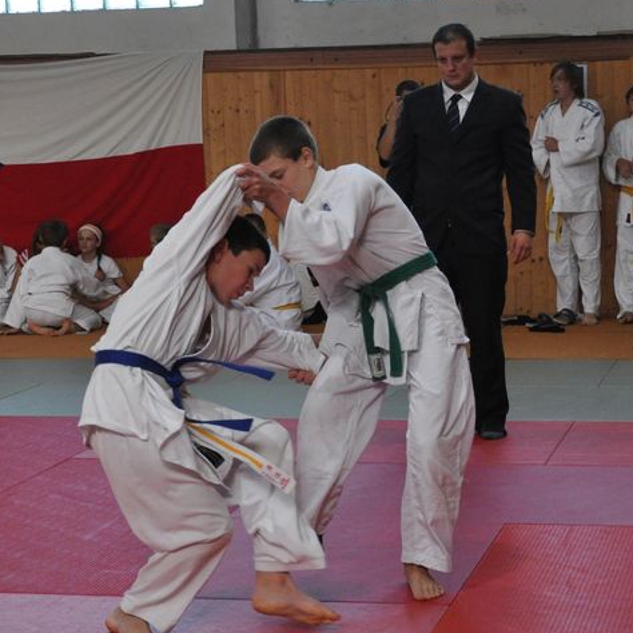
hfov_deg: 19.7
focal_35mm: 88
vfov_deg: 19.7
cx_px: 417
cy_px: 341
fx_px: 1821
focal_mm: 32
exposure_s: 1/400
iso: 1600
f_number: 4.2
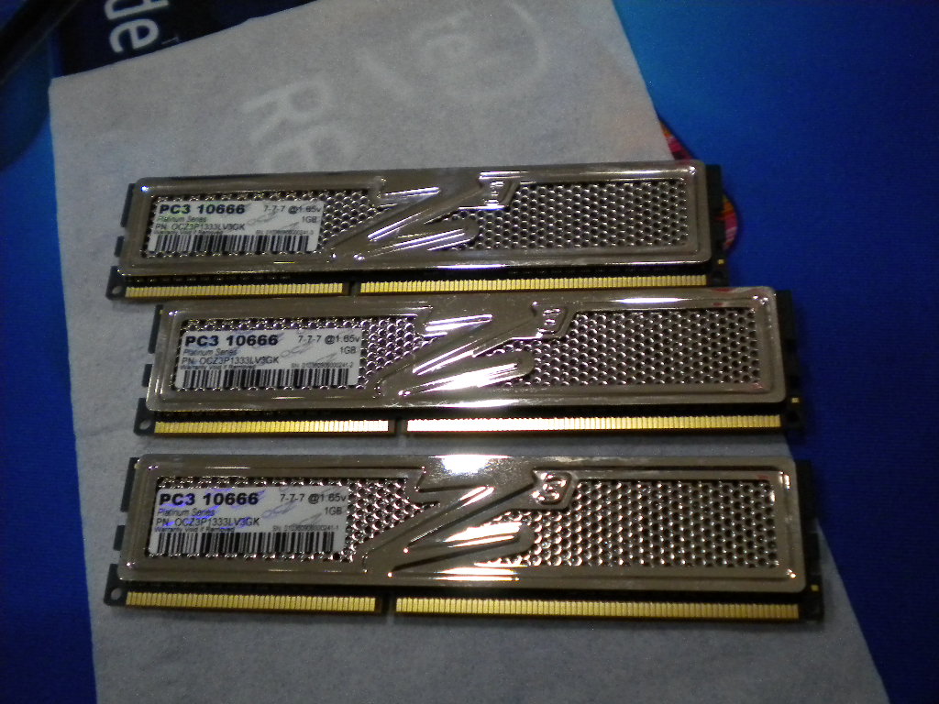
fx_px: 1112
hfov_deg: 45.8
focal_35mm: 41
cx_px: 470
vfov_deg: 35.1
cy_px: 352
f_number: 3.5
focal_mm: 7.4
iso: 501
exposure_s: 1/66.1
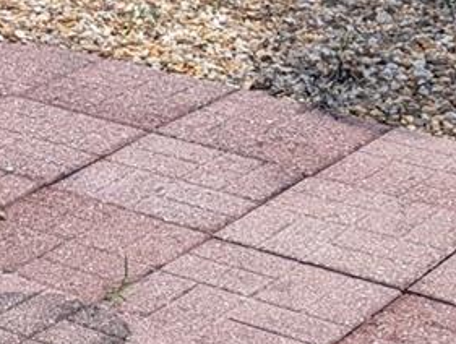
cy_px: -560
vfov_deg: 9.4
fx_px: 1795
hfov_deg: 14.0
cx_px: -89
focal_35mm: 136
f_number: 1.85
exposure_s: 1/1984
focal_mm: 6.81
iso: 41
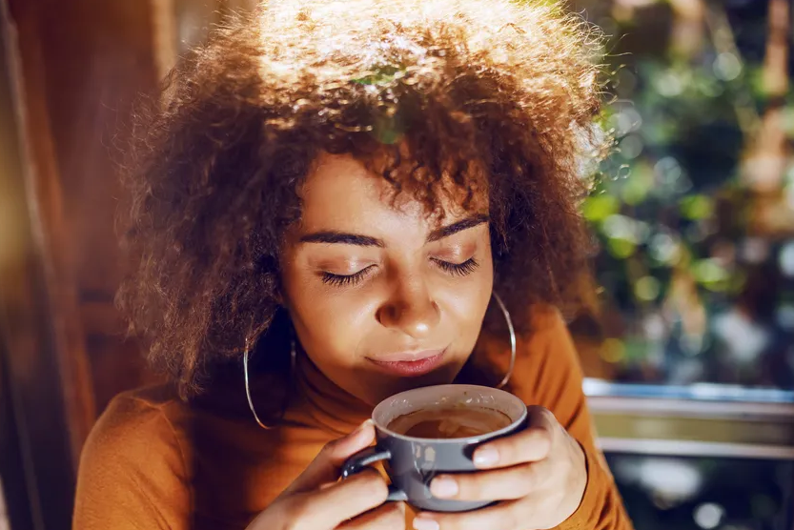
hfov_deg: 45.4
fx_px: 949
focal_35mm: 43
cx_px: 417
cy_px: 321
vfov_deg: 31.1
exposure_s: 1/1250
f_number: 2
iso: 200
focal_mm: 35
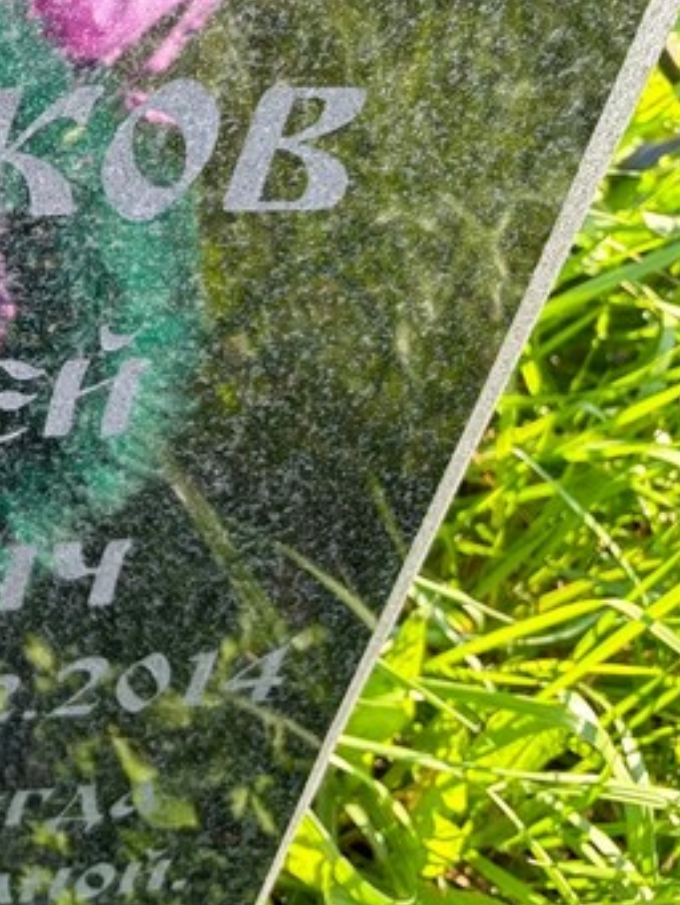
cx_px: -351
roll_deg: -2.7
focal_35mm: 61
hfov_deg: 20.5
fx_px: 1597
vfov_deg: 31.2
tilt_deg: -35.5
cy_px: 239
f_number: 1.6
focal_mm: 5.96
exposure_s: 1/213
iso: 50
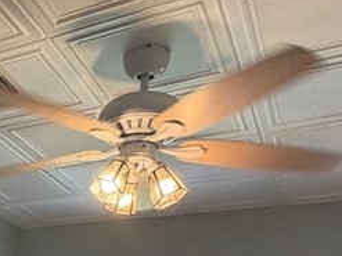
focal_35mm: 58
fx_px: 573
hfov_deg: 29.9
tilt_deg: -2.7
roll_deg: -2.9
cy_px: 404
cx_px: -35
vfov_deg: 20.7
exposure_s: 1/60
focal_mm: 2.22
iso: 200
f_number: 2.2
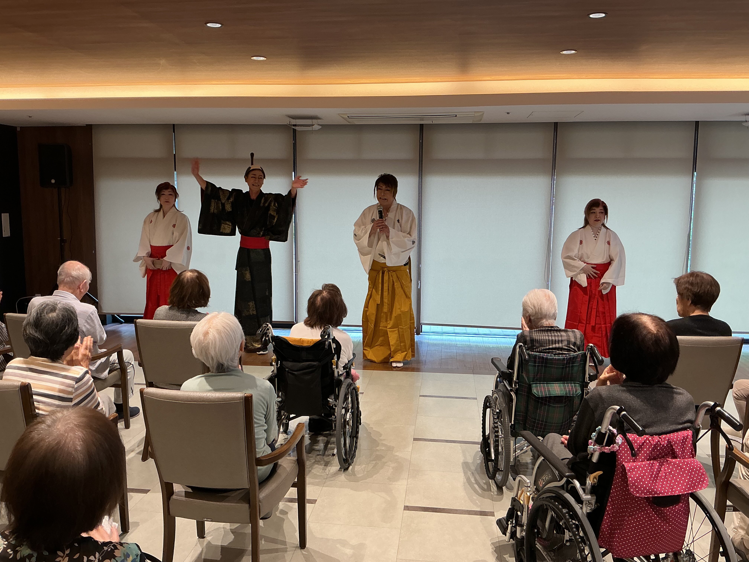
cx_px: 374
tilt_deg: -8.1
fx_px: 627
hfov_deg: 61.7
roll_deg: +0.6
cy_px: 281
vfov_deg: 48.2
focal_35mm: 29
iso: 50
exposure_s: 1/50
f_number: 1.8
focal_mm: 3
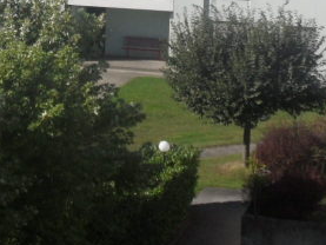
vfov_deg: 7.9
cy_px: -128
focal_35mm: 185
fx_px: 1743
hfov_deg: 10.6
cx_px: 18
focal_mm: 8.2
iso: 80
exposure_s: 1/1000
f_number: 3.8
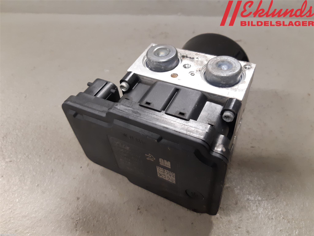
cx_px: 157
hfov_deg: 67.3
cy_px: 118
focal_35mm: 26
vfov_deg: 53.1
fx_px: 236
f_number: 1.7
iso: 160
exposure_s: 1/50
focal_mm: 3.93
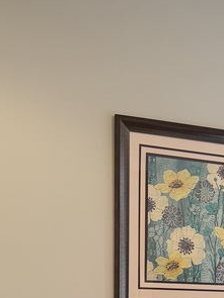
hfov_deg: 15.9
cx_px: 295
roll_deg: -2.6
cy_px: 396
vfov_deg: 20.2
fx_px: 760
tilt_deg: -10.6
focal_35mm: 88
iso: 160
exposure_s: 1/60
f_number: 1.78
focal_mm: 6.76
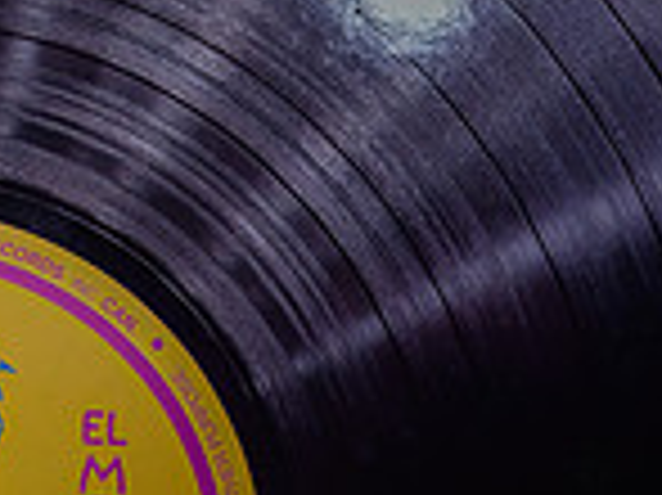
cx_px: -329
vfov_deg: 12.6
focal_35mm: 116
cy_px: 515
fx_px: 2217
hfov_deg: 15.6
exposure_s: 1/60
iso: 1000
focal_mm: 30.5
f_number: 4.5
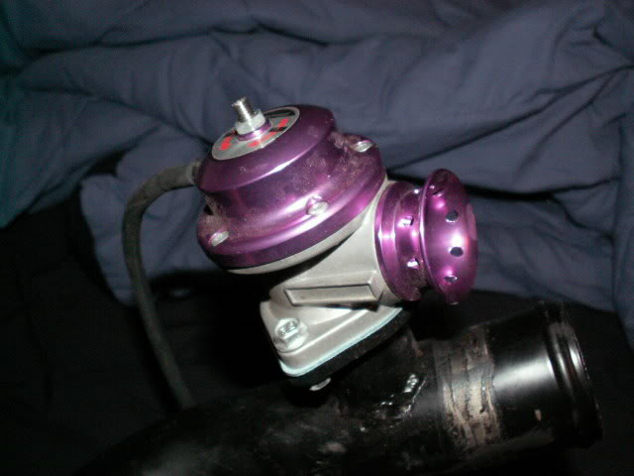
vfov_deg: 40.7
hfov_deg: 52.6
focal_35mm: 35
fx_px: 641
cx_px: 317
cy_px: 238
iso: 160
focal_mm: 5.86
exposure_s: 1/40
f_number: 2.8
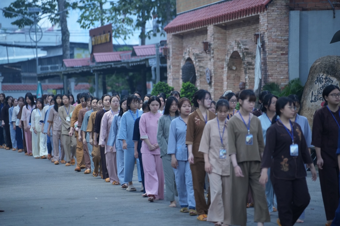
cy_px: 113
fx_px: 1417
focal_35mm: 150
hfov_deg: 13.7
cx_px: 170
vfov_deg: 9.1
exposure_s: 1/160
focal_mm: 150
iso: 2000
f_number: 2.8
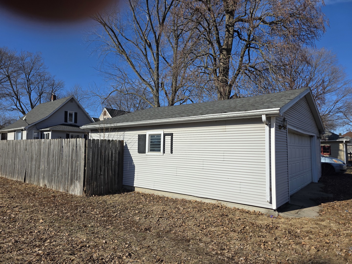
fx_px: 234
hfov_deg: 73.9
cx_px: 176
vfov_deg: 58.9
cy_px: 132
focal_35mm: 23
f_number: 1.7
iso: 80
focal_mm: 6.3
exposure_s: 1/7944
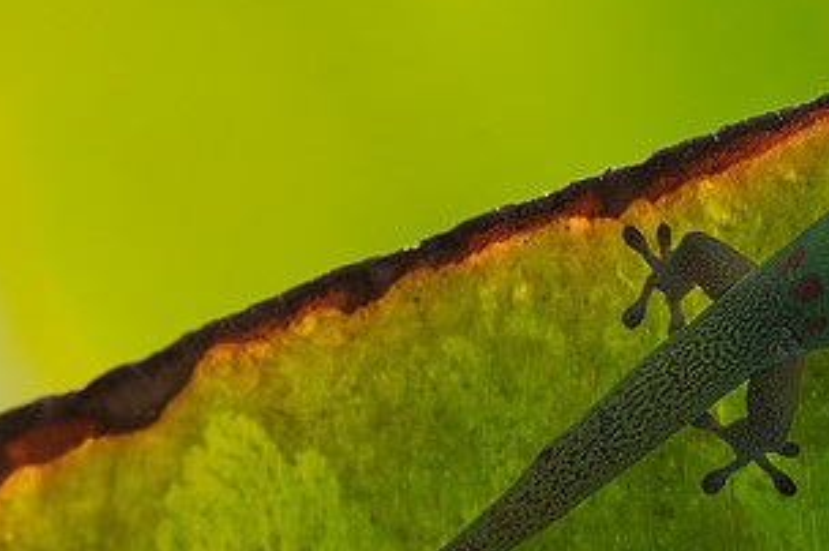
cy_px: 182
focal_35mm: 961
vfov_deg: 1.4
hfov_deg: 2.1
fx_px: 22106
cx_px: 513
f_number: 10
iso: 400
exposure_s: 1/100
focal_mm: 300
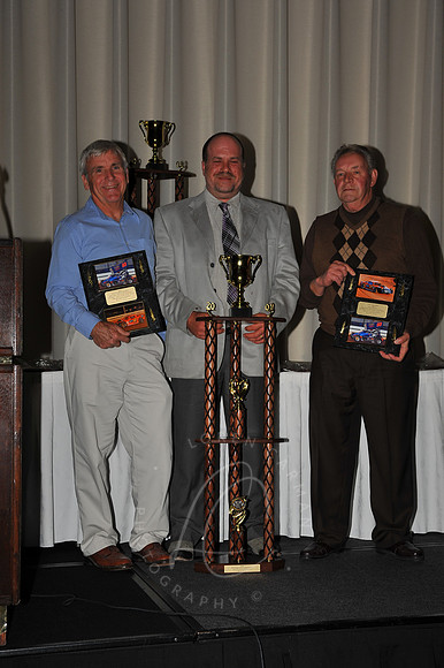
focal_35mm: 60
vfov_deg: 33.4
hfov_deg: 22.6
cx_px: 222
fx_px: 1111
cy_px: 334
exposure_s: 1/250
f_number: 8
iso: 250
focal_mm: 60
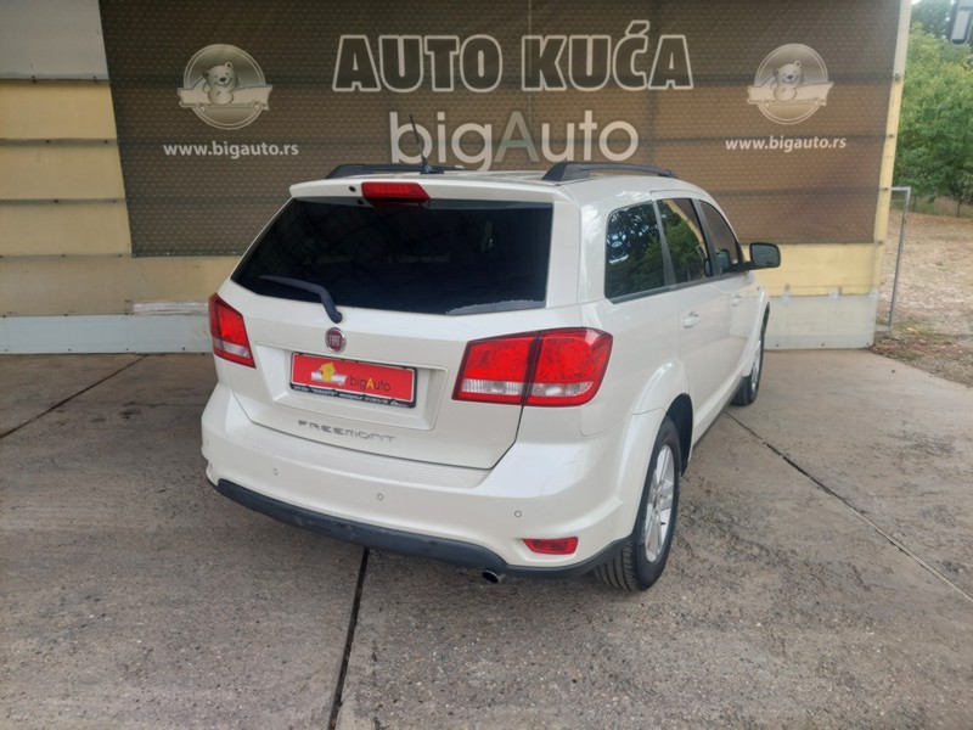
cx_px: 486
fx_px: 703
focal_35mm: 25
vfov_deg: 54.9
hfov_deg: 69.4
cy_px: 365
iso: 40
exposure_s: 1/301
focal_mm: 5.23
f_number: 1.8
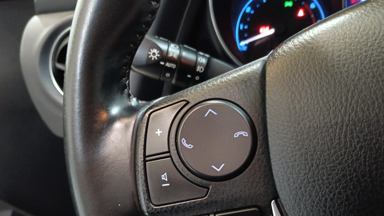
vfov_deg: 38.4
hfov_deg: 64.3
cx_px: 190
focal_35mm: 30
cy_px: 147
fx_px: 305
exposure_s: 1/14.3
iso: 2000
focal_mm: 3.98
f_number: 16
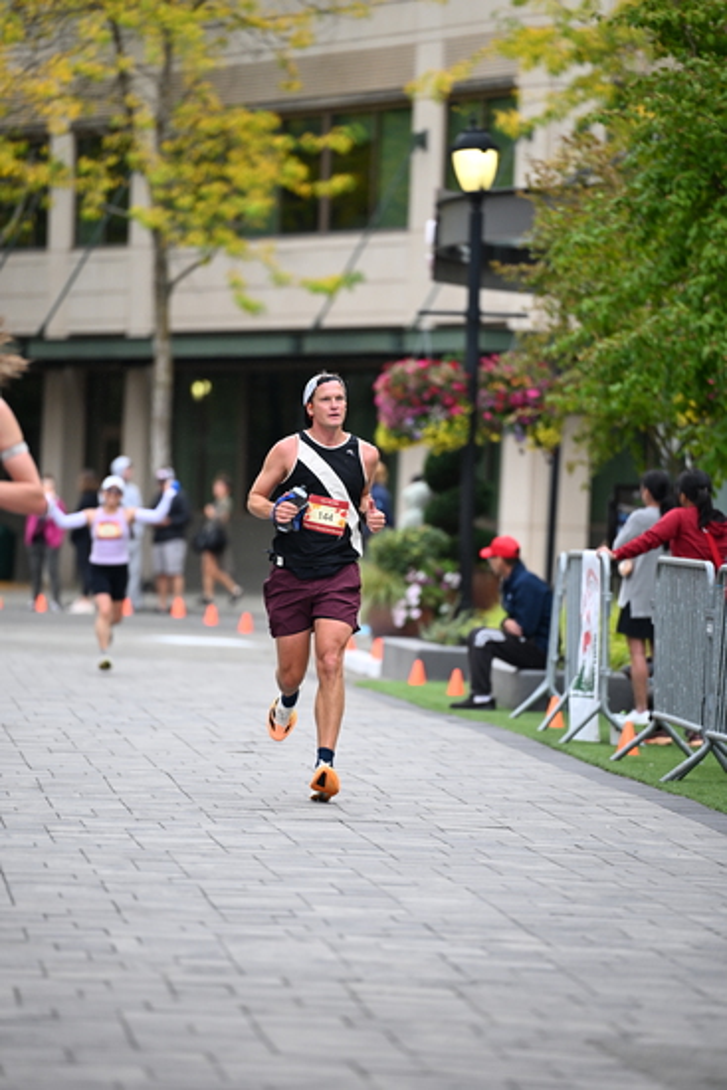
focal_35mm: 200
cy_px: 545
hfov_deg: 6.9
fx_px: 6054
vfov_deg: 10.3
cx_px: 364
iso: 1000
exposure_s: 1/1600
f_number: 2.8
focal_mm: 200
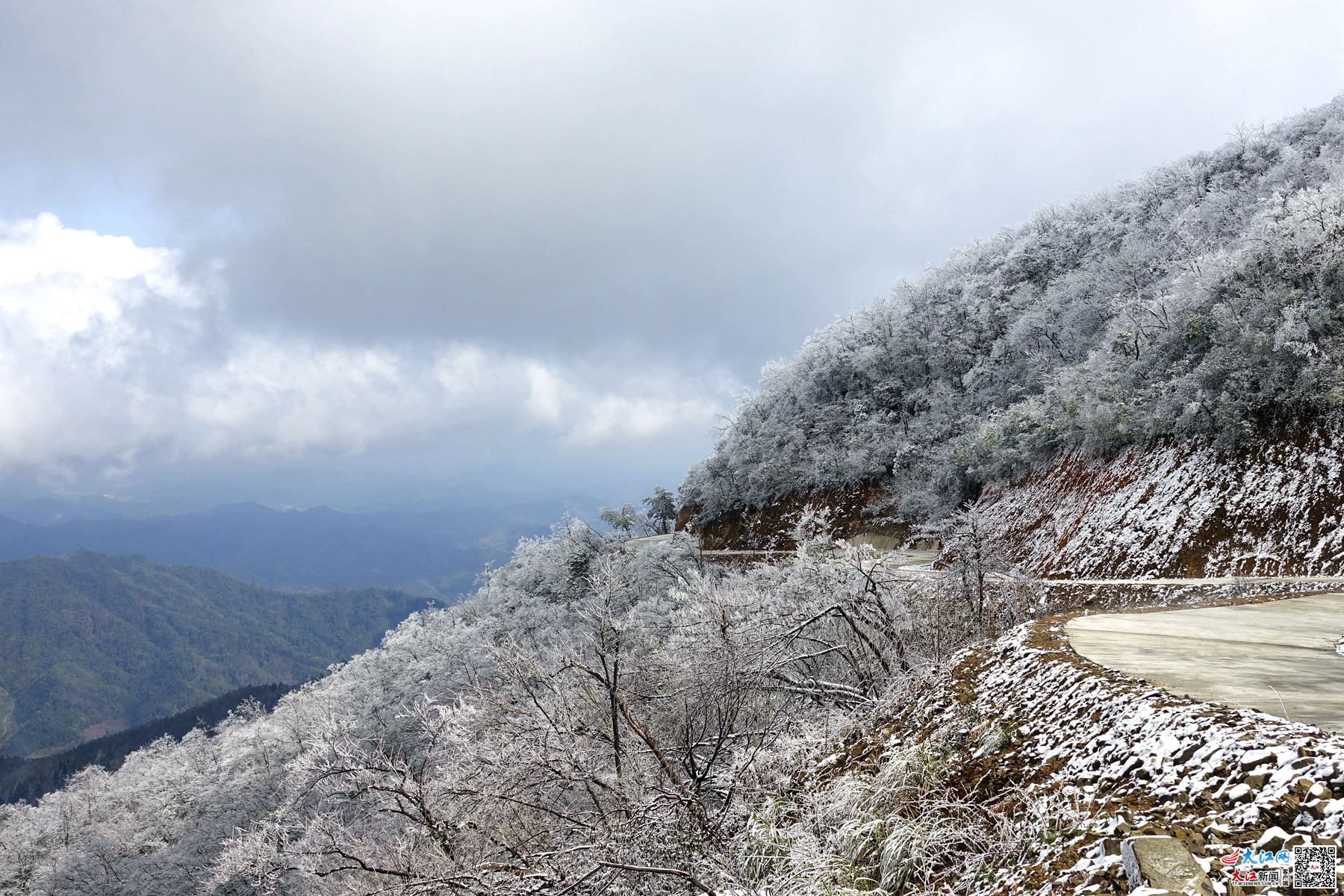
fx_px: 1531
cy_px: 448
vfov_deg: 32.6
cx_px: 672
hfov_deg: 47.4
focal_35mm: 41
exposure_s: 1/1000
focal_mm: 15.17
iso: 100
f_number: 4.5
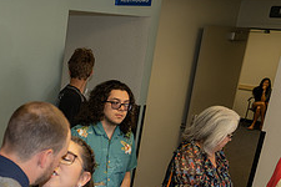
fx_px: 484
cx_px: -26
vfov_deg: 20.6
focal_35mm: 62
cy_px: 218
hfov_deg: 29.3
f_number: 2.8
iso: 640
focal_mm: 24
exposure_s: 1/250
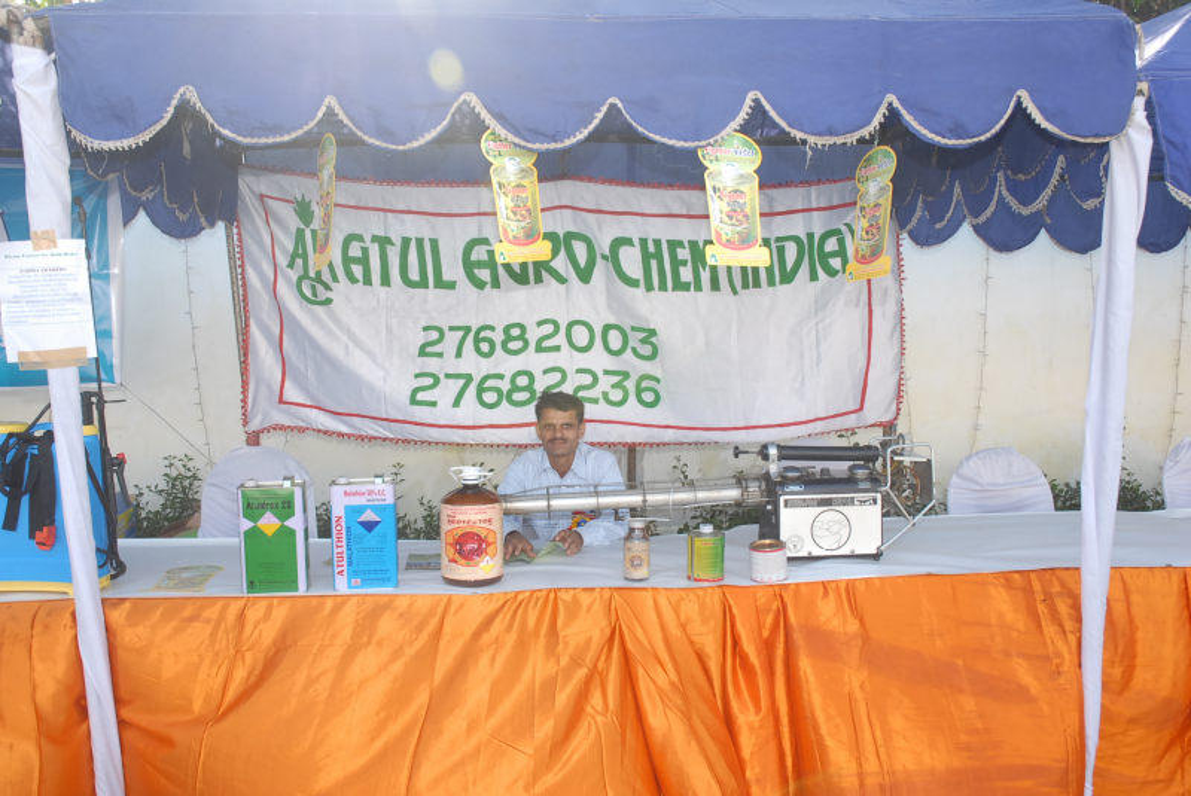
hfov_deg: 67.3
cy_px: 398
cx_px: 596
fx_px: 894
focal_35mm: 27
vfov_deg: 48.0
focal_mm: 18
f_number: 6.3
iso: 400
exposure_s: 1/125
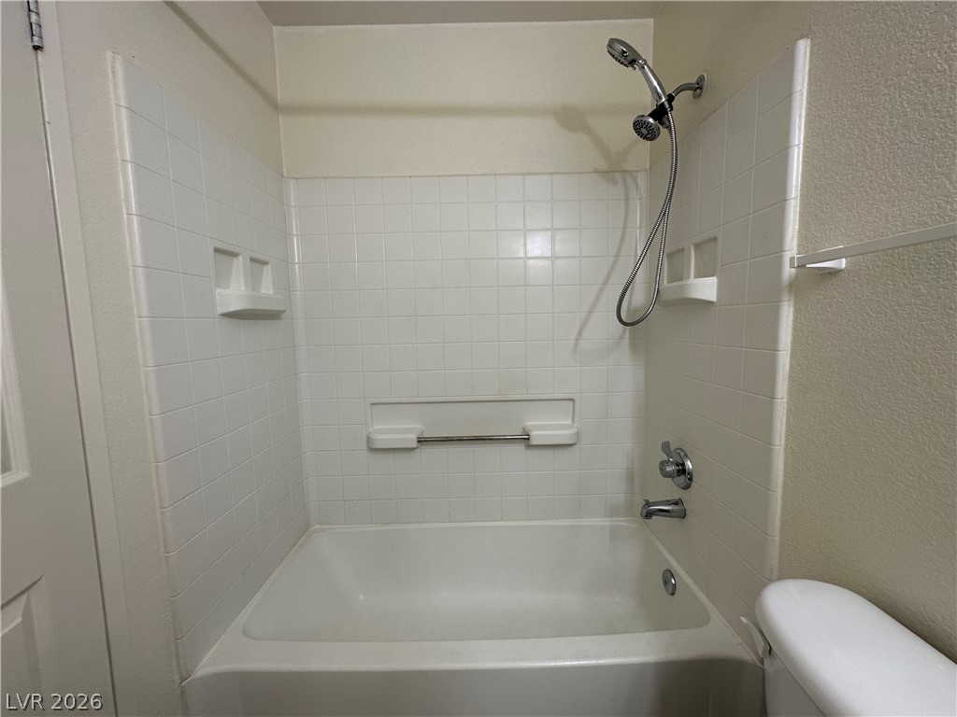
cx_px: 478
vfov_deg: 85.7
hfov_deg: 102.1
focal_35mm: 14
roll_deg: +1.2
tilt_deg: -5.8
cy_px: 358
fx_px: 387
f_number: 2.2
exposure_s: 1/120
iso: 100
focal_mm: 2.22
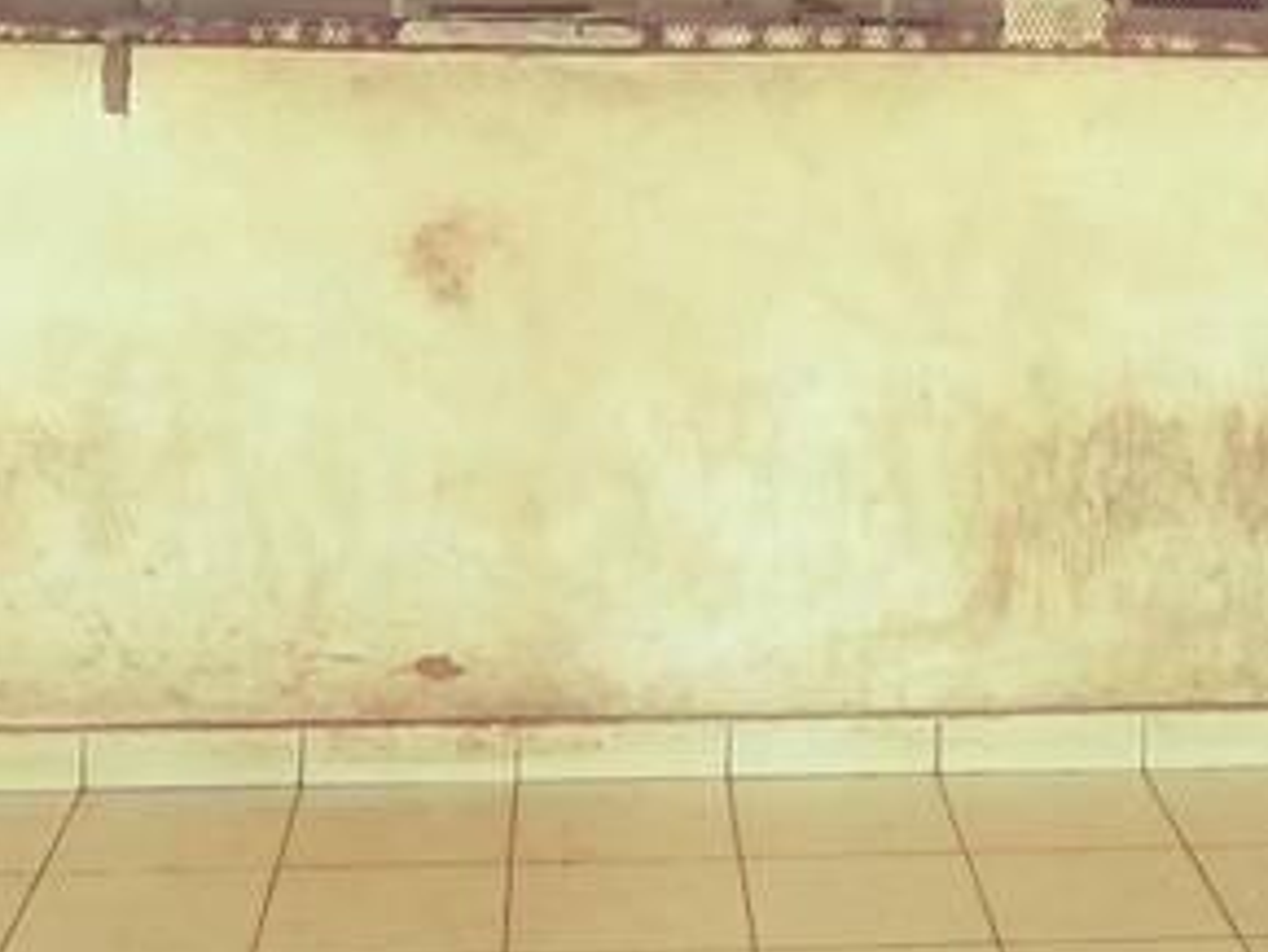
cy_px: -215
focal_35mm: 72
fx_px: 2638
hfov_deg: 26.8
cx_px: 878
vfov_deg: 19.2
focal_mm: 4.95
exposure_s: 1/100
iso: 1885
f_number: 1.9
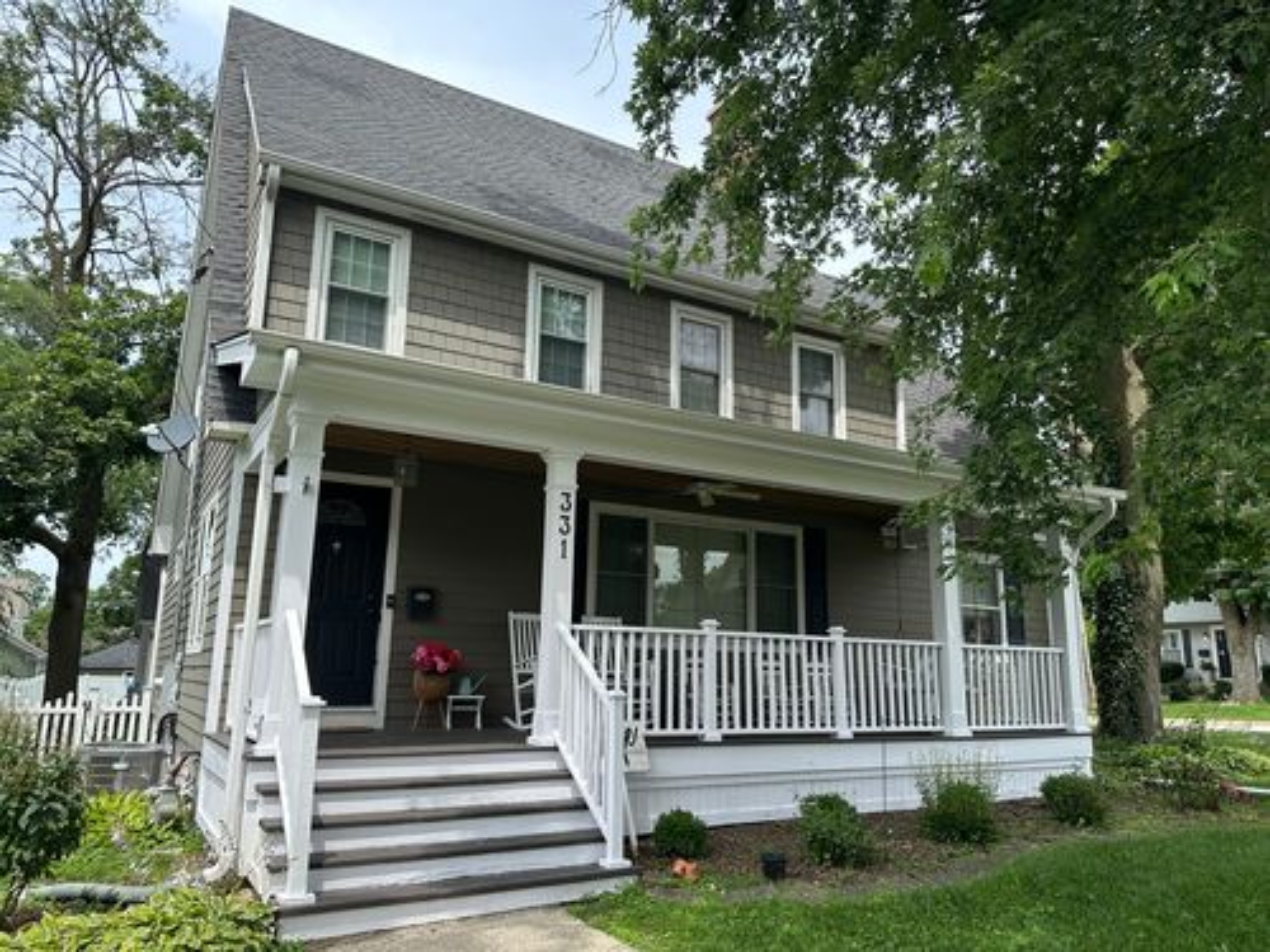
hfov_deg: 71.6
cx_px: 635
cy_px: 476
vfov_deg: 56.8
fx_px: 881
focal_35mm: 24
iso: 80
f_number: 1.78
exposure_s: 1/1587
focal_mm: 6.86
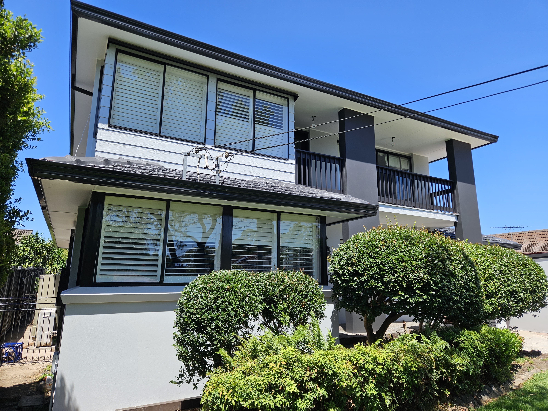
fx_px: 364
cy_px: 206
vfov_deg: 58.9
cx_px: 274
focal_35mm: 23
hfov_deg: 73.9
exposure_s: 1/1053
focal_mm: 5.4
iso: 25
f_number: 1.8
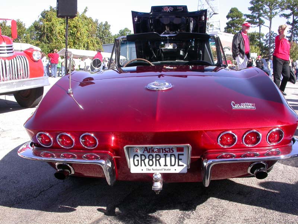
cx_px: 149
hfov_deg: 49.0
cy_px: 112
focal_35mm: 38
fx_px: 327
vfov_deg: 37.7
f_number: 5.3
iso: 100
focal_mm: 7.85
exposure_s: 1/196
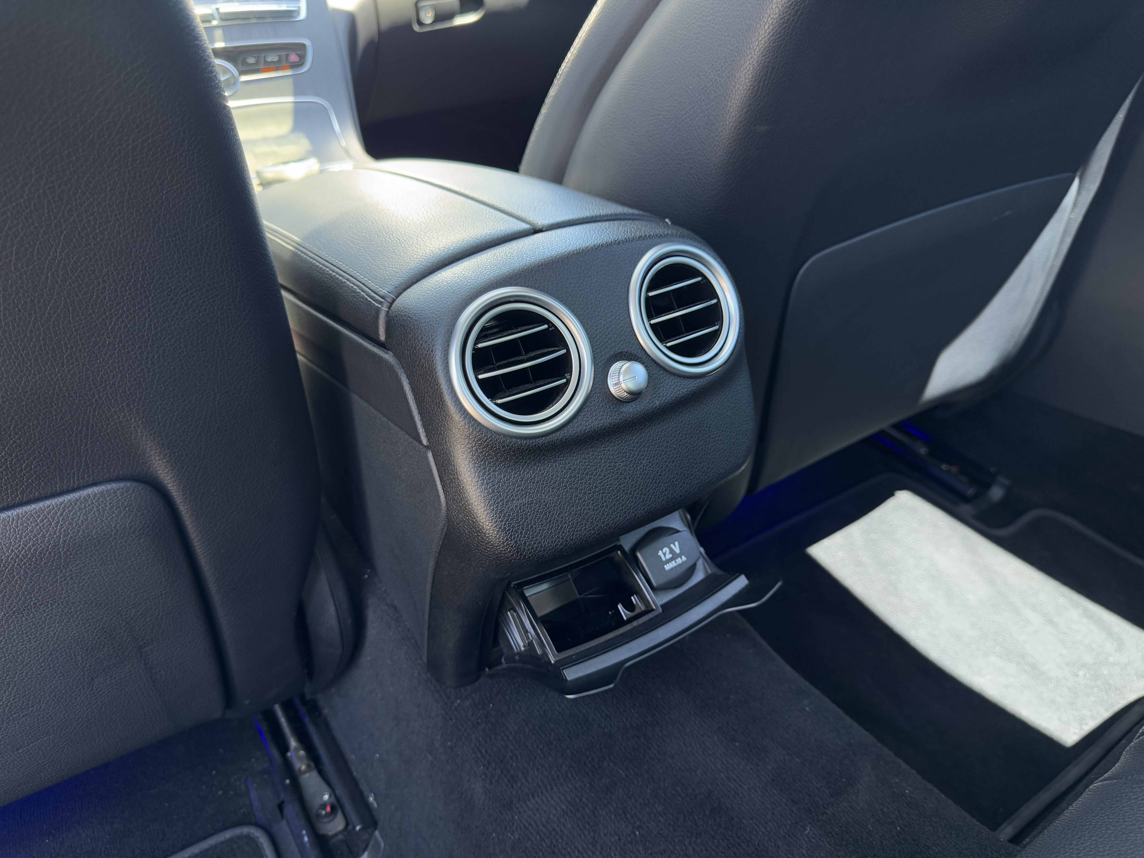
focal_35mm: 24
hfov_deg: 71.6
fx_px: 793
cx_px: 572
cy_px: 429
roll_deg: +1.9
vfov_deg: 56.8
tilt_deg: -32.0
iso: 200
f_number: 1.78
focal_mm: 6.76
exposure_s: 1/60
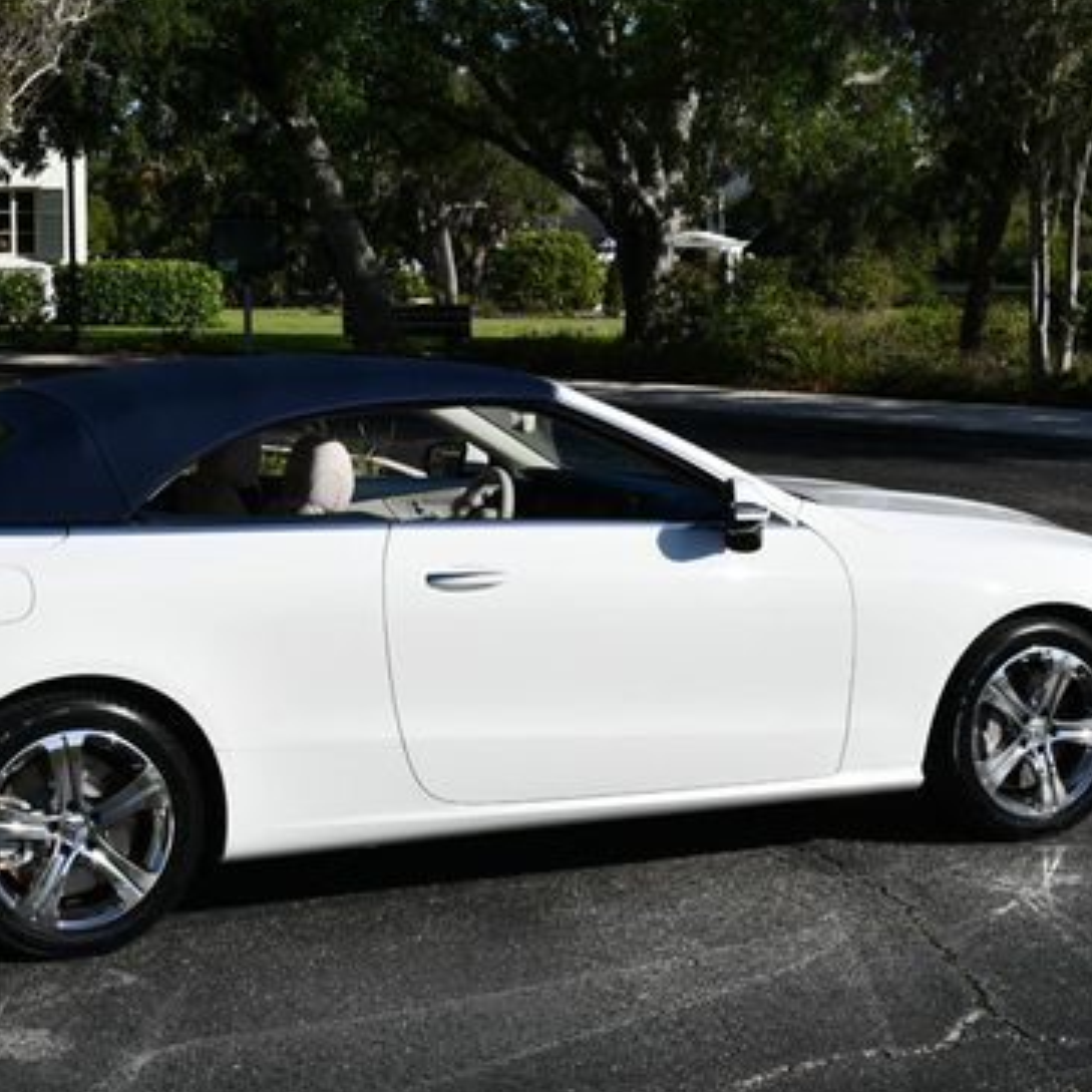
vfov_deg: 24.0
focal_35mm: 72
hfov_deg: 23.9
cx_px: 382
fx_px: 2570
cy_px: 457
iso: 100
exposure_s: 1/400
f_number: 9
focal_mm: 24
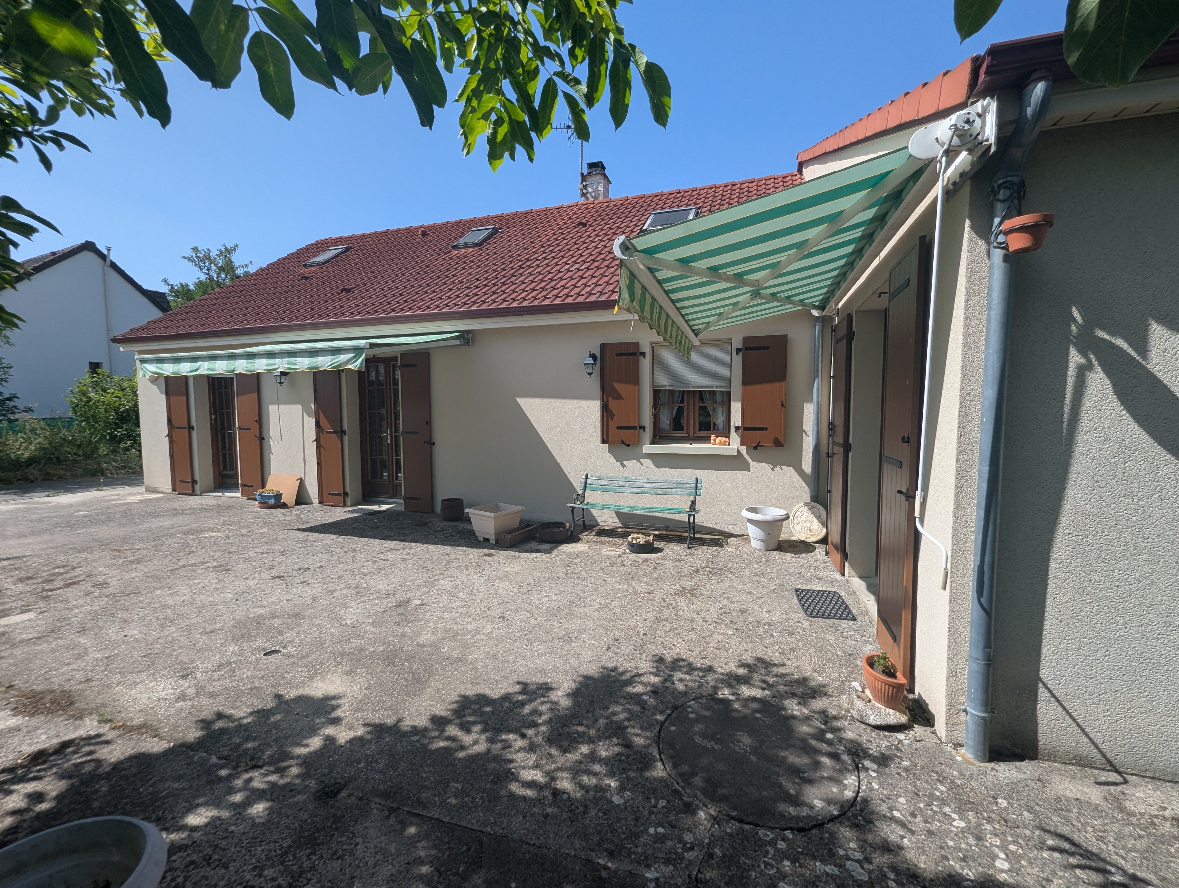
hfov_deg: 106.1
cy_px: 444
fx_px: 443
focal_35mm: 13
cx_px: 590
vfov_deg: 90.1
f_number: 2.2
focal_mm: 1.95
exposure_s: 1/1178
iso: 47
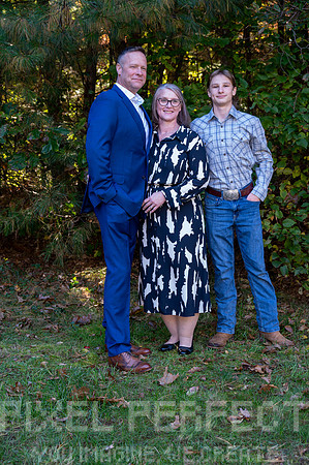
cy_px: 232
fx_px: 787
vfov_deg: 32.9
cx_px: 154
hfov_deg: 22.2
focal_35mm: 61
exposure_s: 1/60
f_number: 6
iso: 720
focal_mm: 61
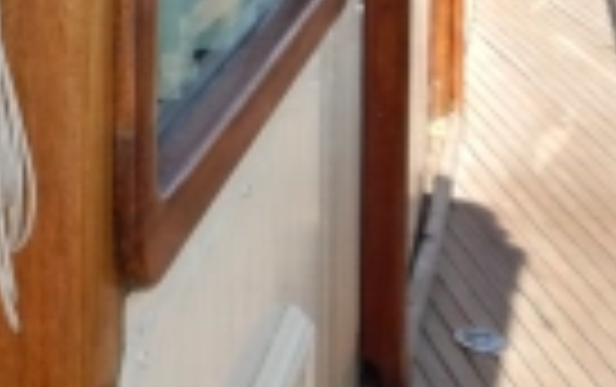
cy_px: -74
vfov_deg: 13.1
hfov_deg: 18.8
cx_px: -297
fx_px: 1647
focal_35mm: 98
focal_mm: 4
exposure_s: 1/800
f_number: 3
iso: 125
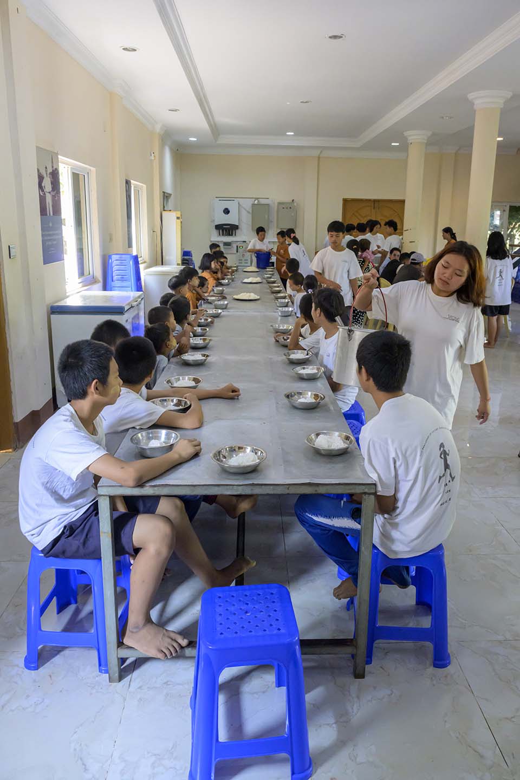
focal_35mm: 24
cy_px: 390
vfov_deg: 73.7
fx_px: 520
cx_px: 260
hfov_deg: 53.1
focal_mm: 24
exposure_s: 1/200
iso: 5600
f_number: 6.3
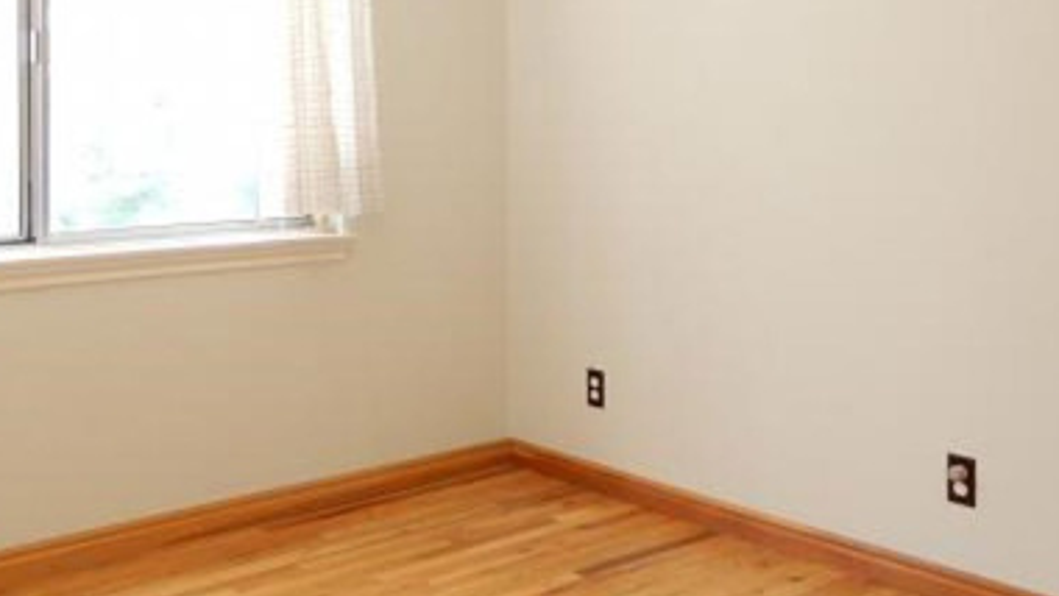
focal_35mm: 44
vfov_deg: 26.7
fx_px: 1236
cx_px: 496
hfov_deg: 46.4
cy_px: 125
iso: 250
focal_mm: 4.3
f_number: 3.4
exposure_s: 1/30
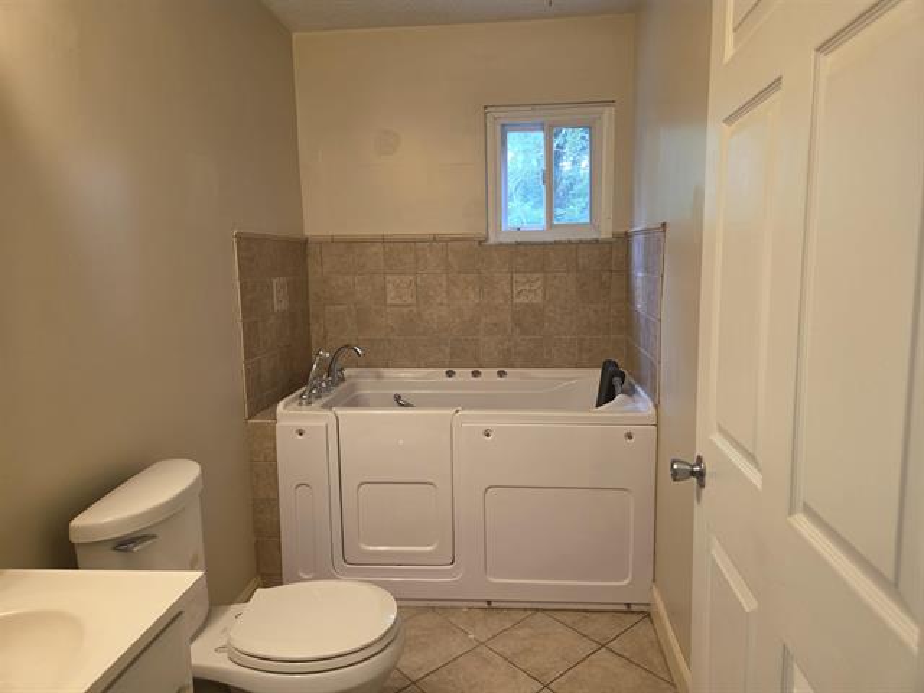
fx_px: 614
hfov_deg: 73.9
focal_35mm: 23
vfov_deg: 58.9
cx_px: 462
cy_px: 346
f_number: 1.8
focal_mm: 5.4
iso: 250
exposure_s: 1/120
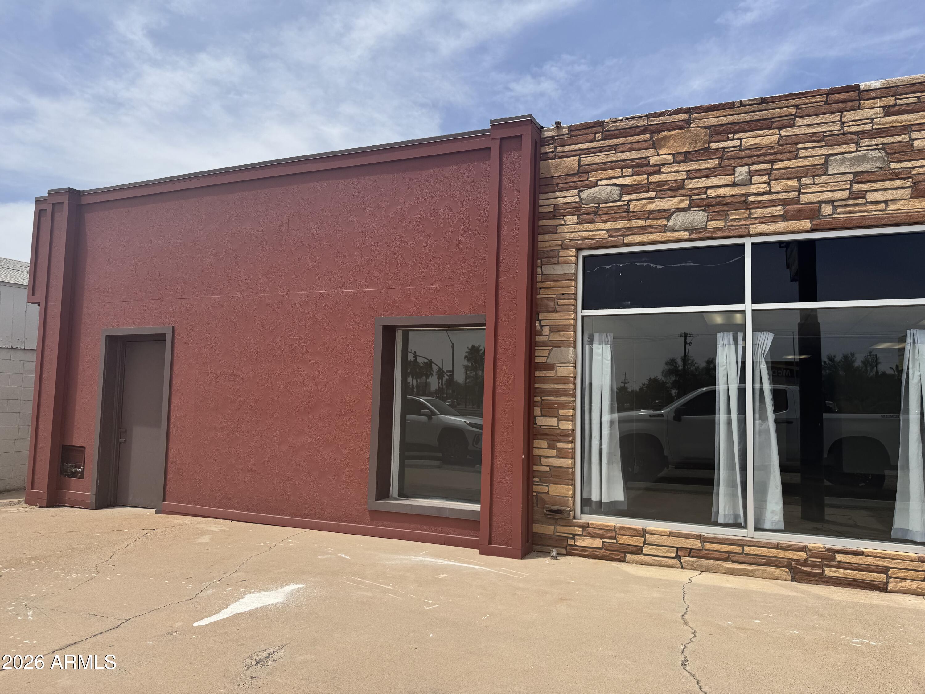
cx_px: 462
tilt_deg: +5.0
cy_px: 347
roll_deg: -1.6
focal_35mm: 24
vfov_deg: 56.8
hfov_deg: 71.6
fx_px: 641
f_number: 1.78
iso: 80
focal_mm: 6.76
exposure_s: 1/5814
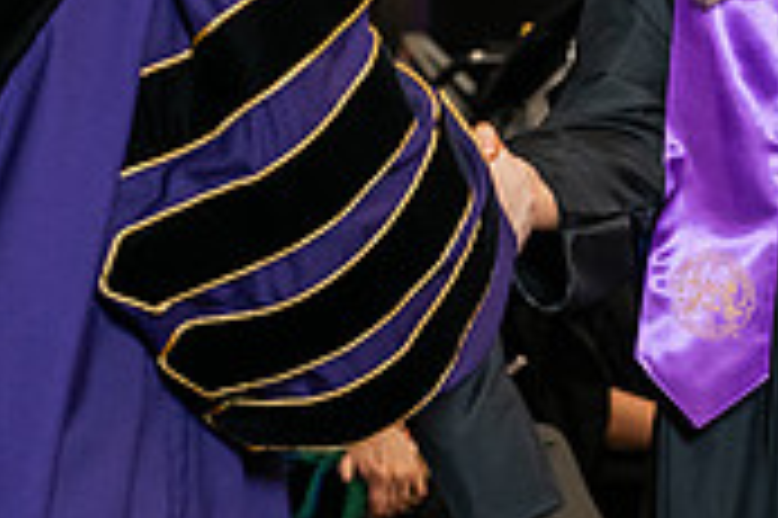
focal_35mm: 235
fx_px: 5074
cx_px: 526
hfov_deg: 8.8
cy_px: -43
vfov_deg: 5.8
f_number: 5
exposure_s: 1/200
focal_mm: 70
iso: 2000
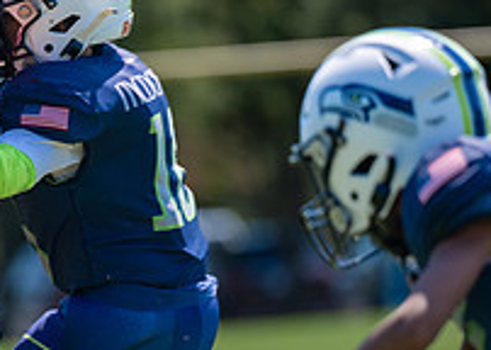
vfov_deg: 2.3
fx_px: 8598
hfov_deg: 3.3
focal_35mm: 617
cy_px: 248
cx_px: 29
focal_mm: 200
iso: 100
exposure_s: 1/1250
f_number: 2.8
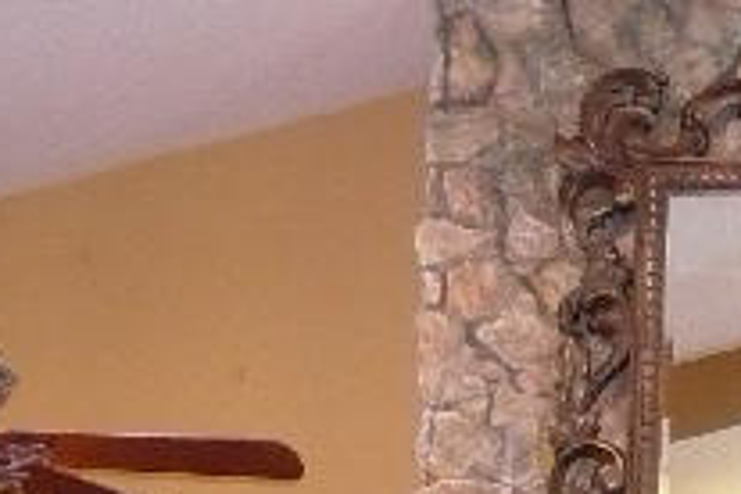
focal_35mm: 116
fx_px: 2387
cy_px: 802
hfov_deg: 17.4
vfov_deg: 11.2
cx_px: 669
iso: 400
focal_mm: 4.6
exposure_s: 1/30
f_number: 2.8
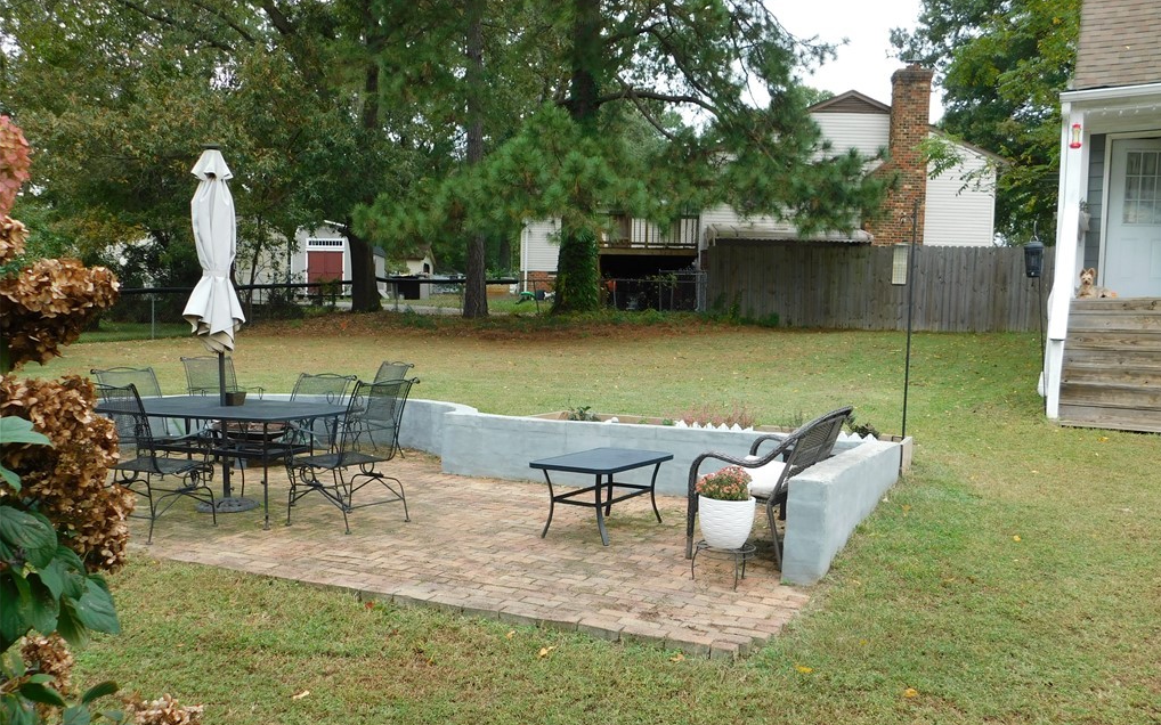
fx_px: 1012
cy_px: 410
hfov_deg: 59.7
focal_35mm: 32
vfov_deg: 39.3
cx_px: 583
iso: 125
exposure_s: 1/125
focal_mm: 5.3
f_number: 3.2
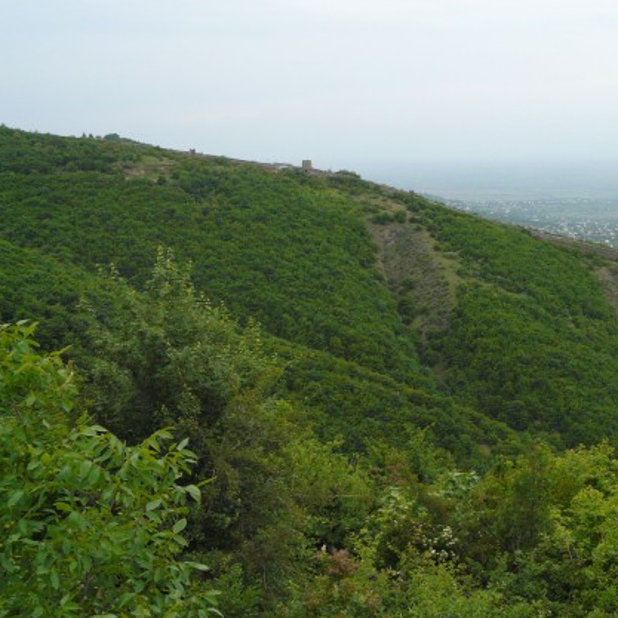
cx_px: 462
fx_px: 1030
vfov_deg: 33.4
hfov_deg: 32.8
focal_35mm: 51
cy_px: 325
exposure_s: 1/160
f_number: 3.2
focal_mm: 6
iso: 160
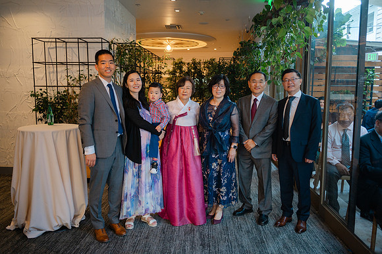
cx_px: 191
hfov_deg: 65.5
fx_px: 297
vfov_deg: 46.4
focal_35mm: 28
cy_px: 127
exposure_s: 1/30
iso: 640
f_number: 2.8
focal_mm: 28
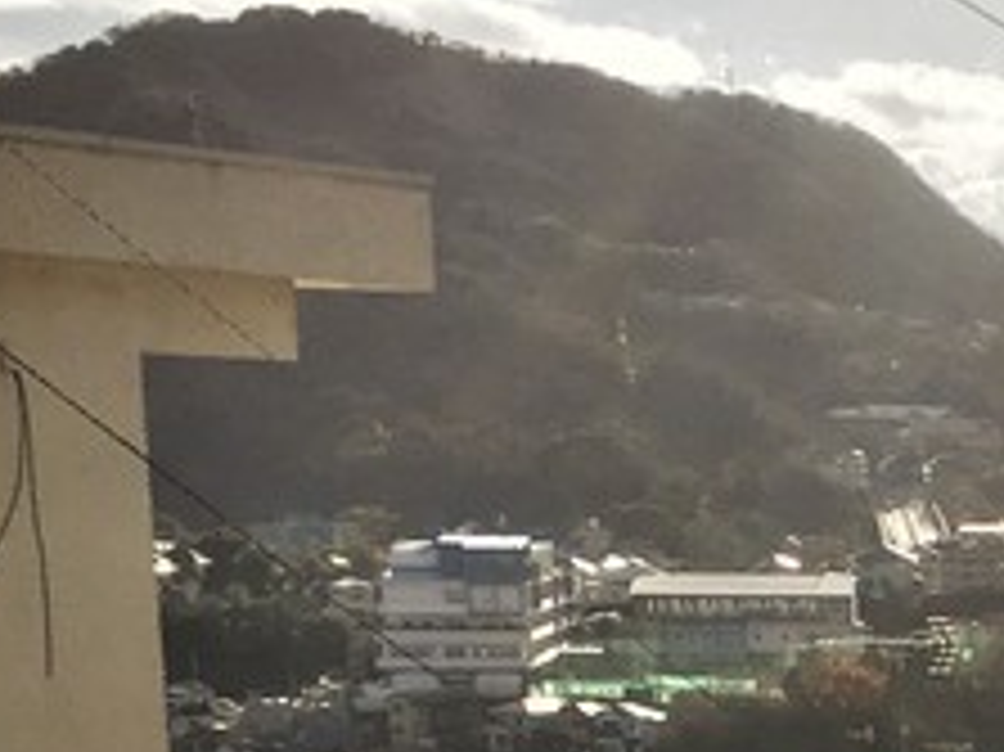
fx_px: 3855
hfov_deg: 13.2
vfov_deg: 10.6
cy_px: 1247
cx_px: 1882
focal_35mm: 133
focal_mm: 4.15
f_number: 2.2
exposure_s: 1/2564
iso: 25
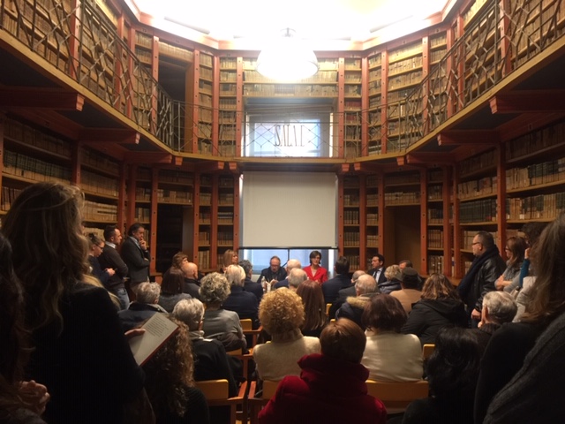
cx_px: 282
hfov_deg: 61.7
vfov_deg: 48.2
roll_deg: -0.6
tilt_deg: +2.3
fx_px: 473
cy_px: 212
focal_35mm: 29
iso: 125
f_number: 2.2
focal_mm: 4.15
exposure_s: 1/17
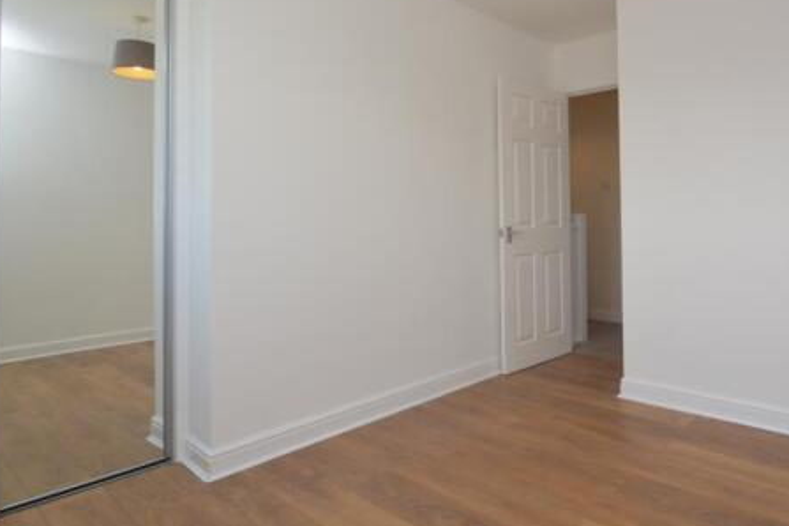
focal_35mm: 22
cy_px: 190
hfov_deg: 76.1
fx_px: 482
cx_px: 525
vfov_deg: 56.4
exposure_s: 1/125
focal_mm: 10
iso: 200
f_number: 5.6
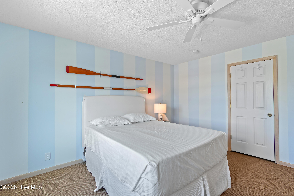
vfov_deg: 77.3
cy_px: 98
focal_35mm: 15
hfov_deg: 100.4
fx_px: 122
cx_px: 147
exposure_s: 1/10
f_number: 4.5
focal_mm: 10
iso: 100
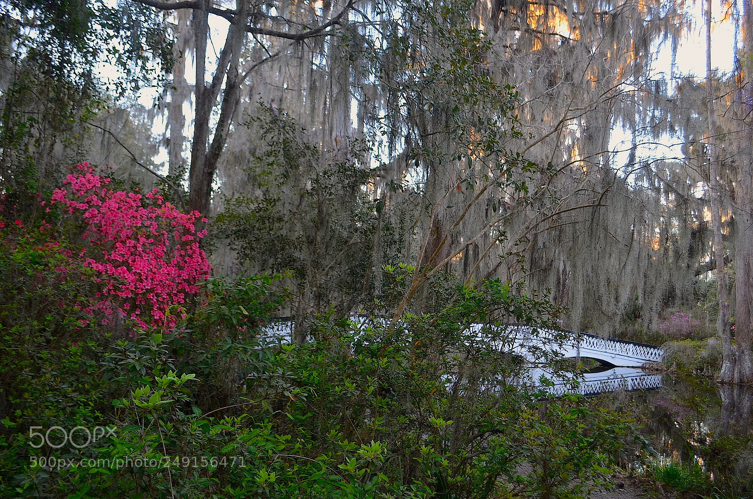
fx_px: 689
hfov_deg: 57.3
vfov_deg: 39.8
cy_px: 250
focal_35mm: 33
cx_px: 376
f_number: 4.5
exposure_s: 1/80
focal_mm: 22
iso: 400
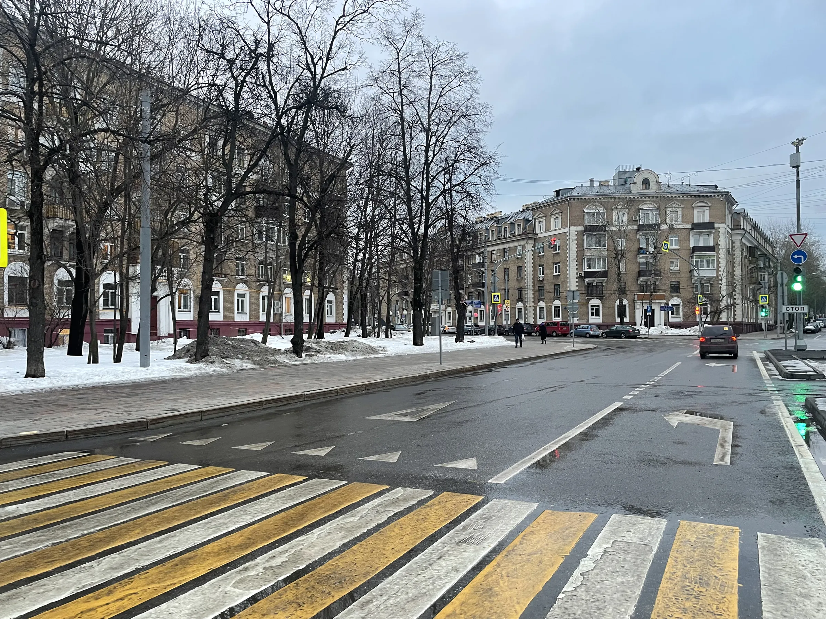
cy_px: 310
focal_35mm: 26
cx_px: 413
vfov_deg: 53.1
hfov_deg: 67.3
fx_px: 620
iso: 64
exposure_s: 1/50
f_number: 1.6
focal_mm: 4.2
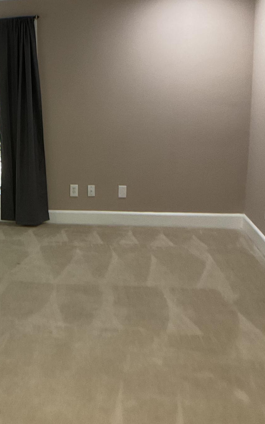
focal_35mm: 68
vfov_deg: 30.2
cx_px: -24
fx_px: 785
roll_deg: +1.5
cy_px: 191
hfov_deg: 18.5
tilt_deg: -9.5
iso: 125
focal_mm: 3
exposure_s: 1/60
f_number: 1.8
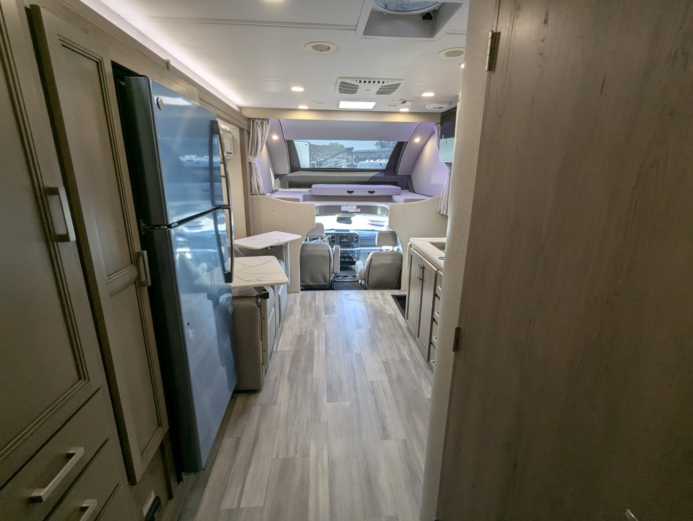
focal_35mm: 16
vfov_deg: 78.2
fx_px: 321
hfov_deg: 94.4
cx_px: 346
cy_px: 260
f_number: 2.2
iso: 130
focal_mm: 2.35
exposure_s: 1/135
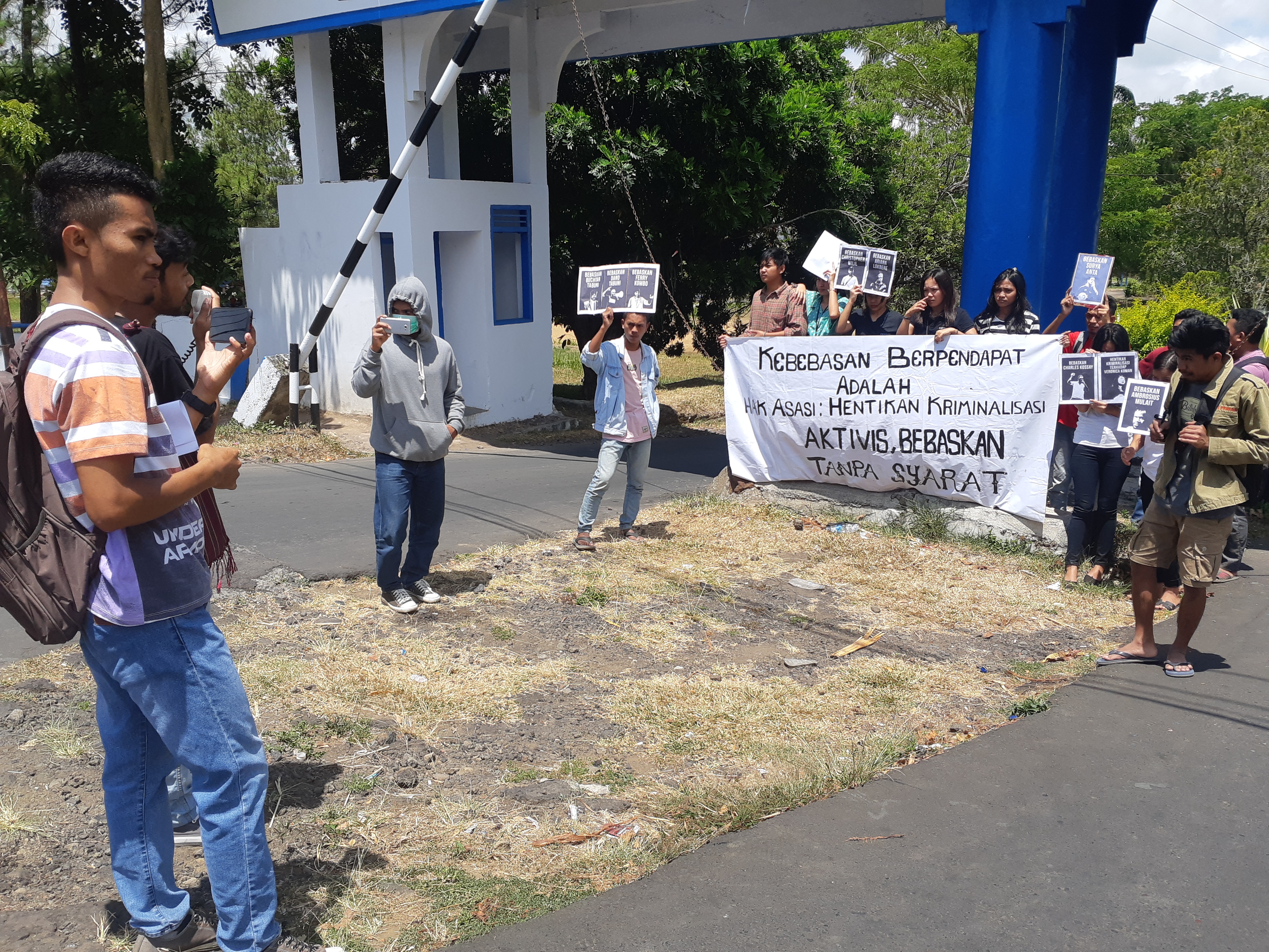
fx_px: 953
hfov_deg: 67.3
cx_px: 634
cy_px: 476
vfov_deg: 53.1
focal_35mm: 26
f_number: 1.7
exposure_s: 1/1745
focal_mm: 3.93
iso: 40
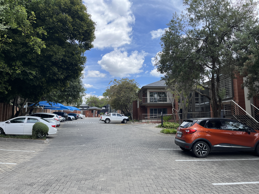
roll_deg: -1.8
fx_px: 195
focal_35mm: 26
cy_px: 97
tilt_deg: +5.5
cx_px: 130
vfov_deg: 53.1
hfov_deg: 67.3
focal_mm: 5.1
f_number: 1.6
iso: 50
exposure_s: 1/1992
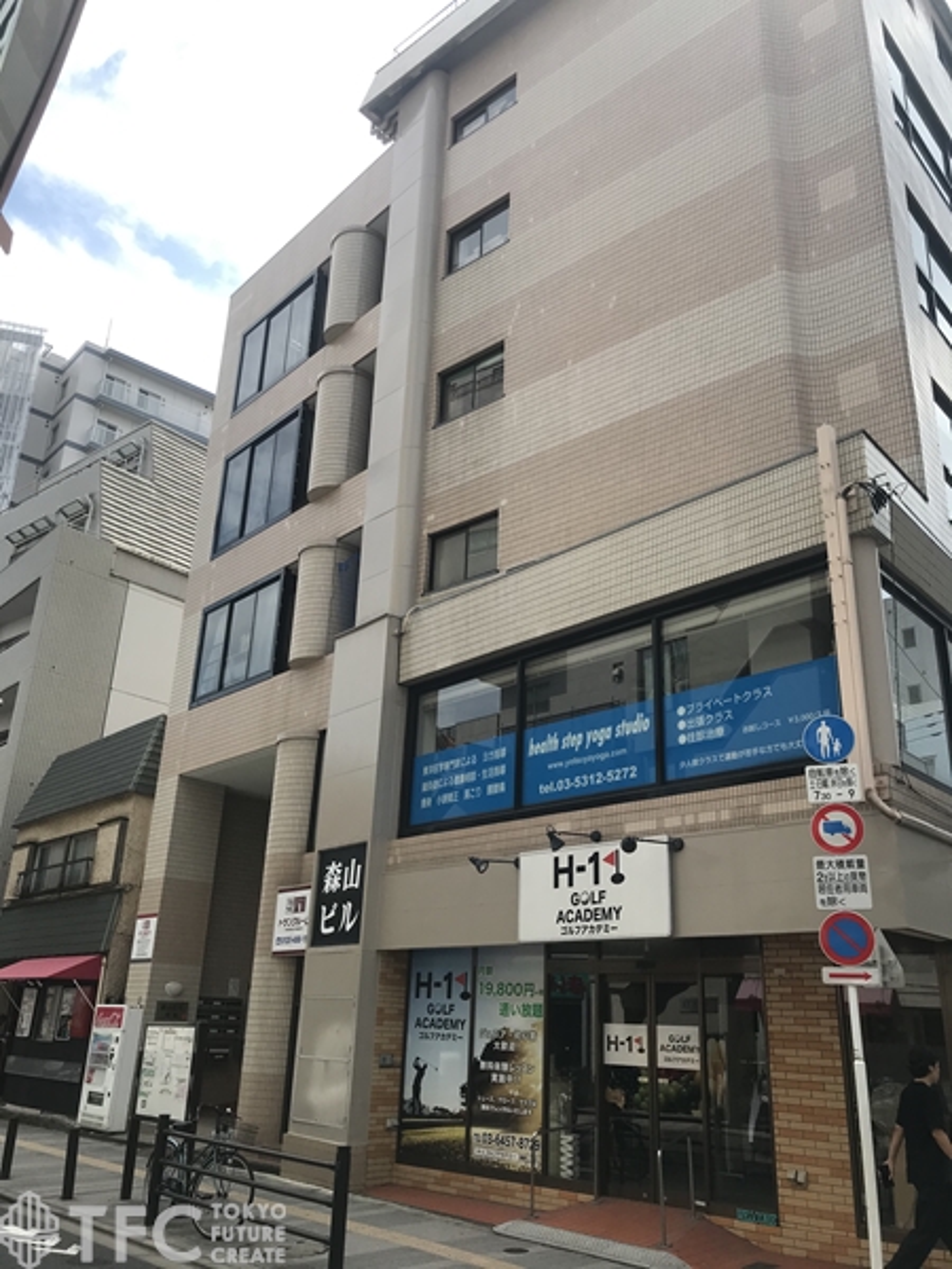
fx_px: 1027
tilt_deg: +20.9
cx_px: 476
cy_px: 634
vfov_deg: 63.4
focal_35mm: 28
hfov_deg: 49.7
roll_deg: -3.2
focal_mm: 3.99
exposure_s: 1/1953
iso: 20
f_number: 1.8
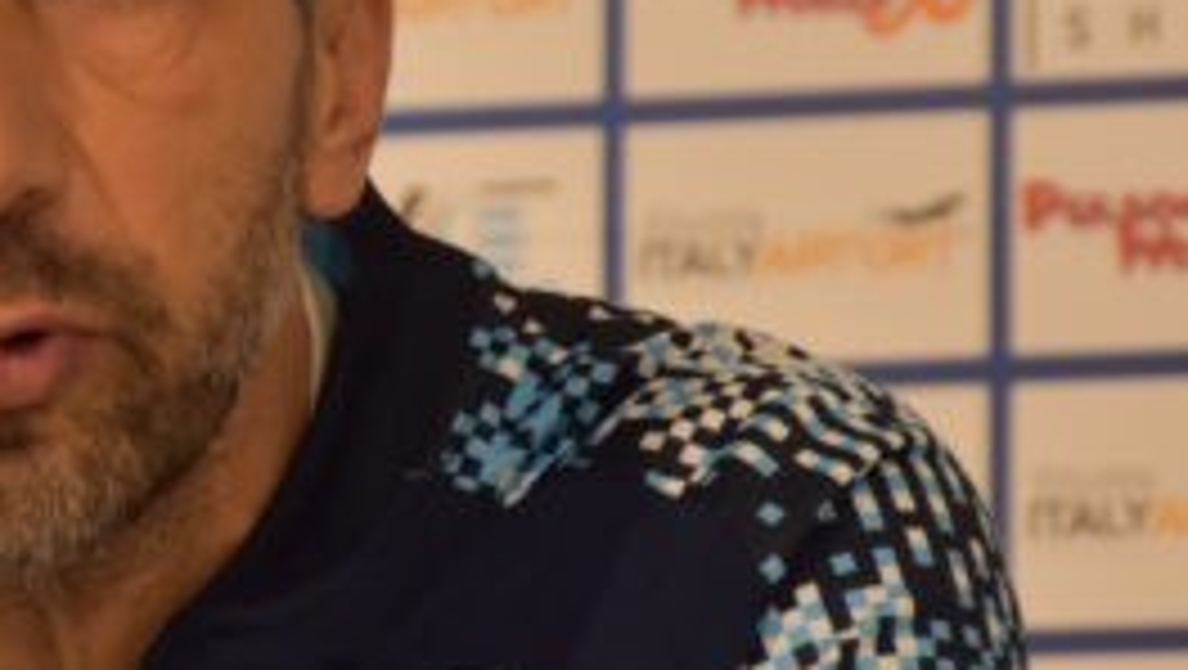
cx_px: -162
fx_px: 18695
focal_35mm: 593
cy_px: 331
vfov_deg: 2.1
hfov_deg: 3.6
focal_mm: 116
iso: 400
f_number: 6.3
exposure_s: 1/160
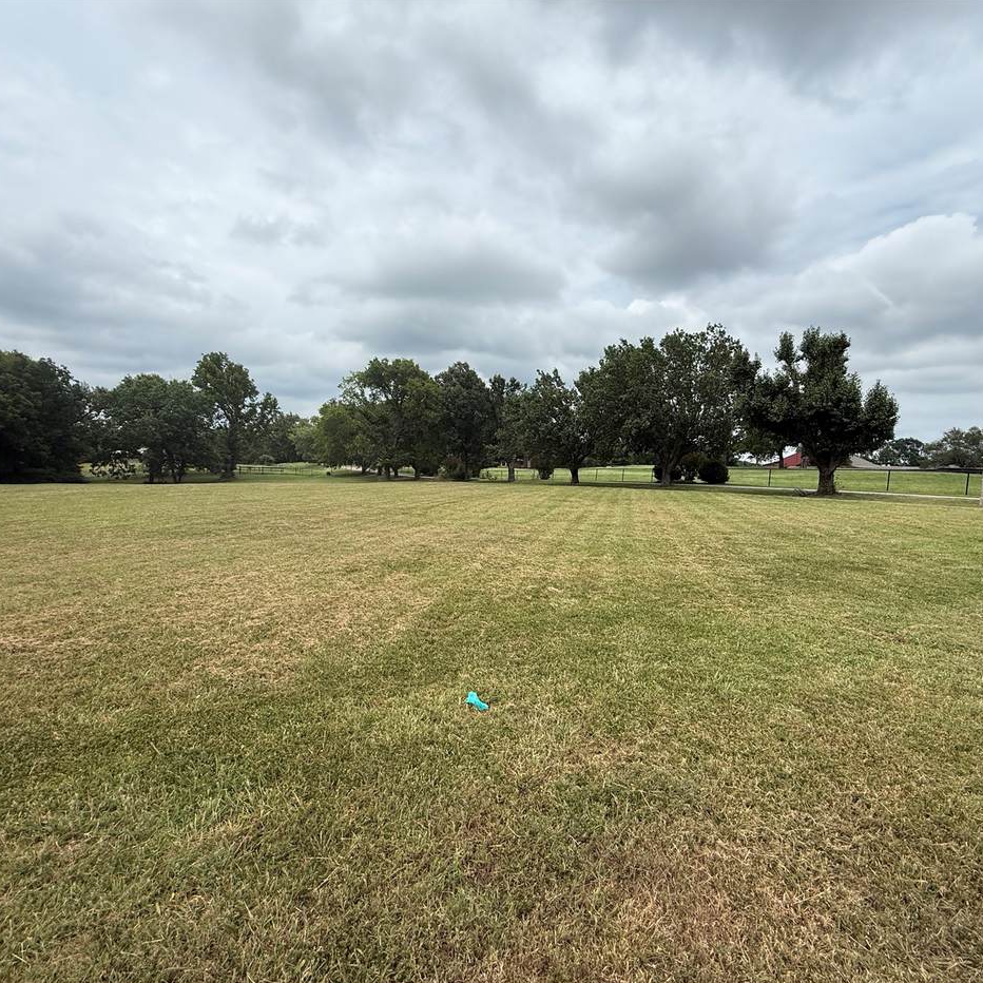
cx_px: 497
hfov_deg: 84.0
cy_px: 503
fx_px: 546
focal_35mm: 17
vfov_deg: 84.0
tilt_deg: -3.8
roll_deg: -2.3
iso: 50
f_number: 2.2
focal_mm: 2.22
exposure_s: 1/2092
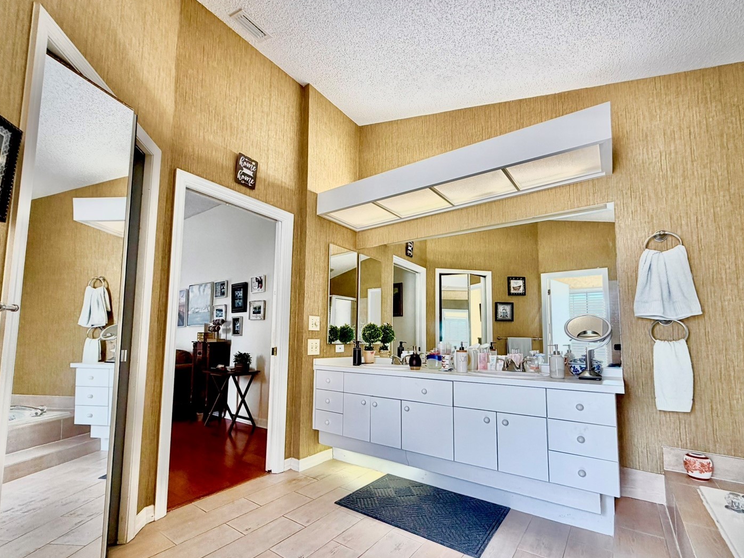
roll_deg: -0.7
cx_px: 375
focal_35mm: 16
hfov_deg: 94.5
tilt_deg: +4.4
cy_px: 312
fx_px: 344
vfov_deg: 77.8
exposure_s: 1/120
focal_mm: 2.22
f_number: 2.2
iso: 100
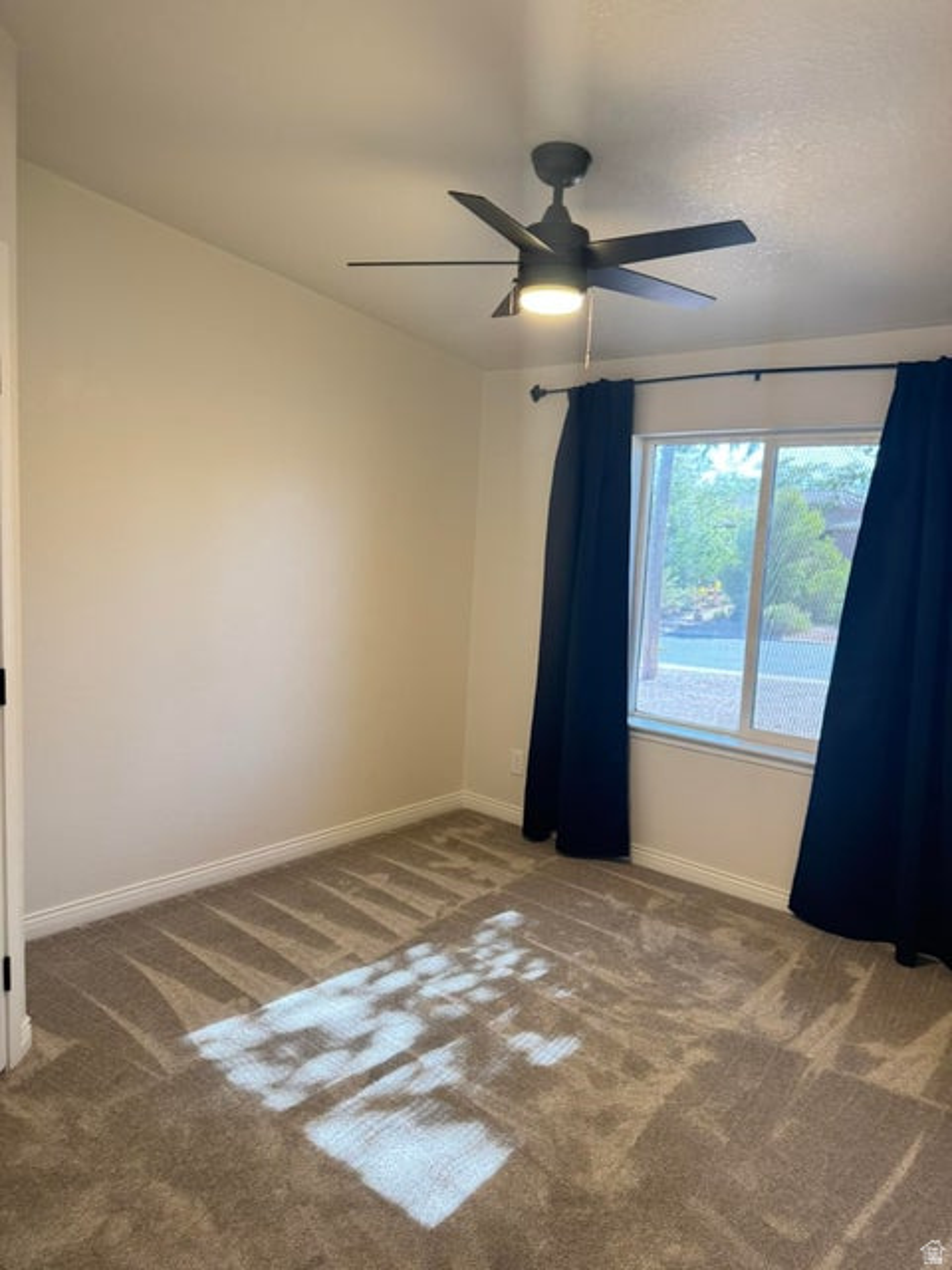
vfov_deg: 71.6
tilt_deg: -6.0
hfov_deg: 56.8
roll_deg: -3.2
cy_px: 635
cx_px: 476
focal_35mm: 24
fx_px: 880
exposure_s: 1/60
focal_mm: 6.76
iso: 250
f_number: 1.78
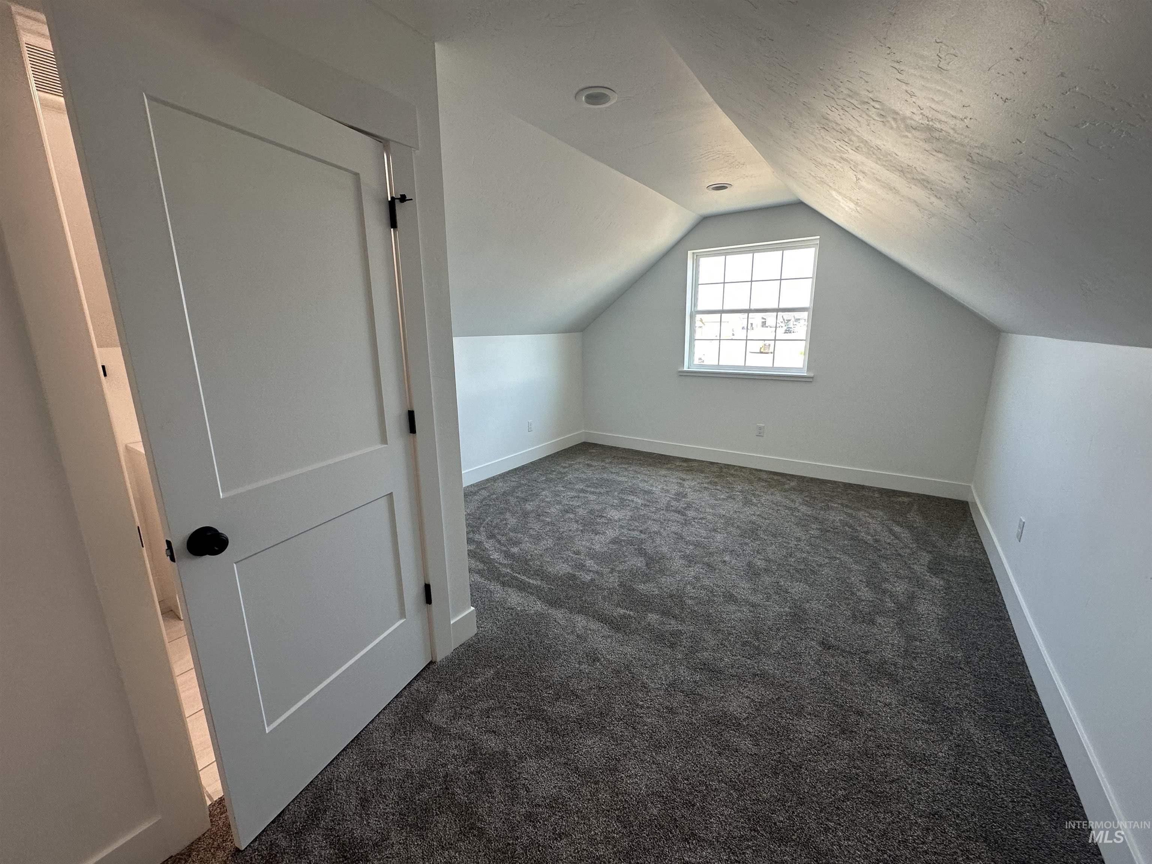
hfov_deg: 102.1
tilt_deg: -12.7
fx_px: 466
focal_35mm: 14
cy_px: 432
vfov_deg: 85.7
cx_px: 576
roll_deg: +0.8
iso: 125
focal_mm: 2.22
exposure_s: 1/120
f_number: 2.2
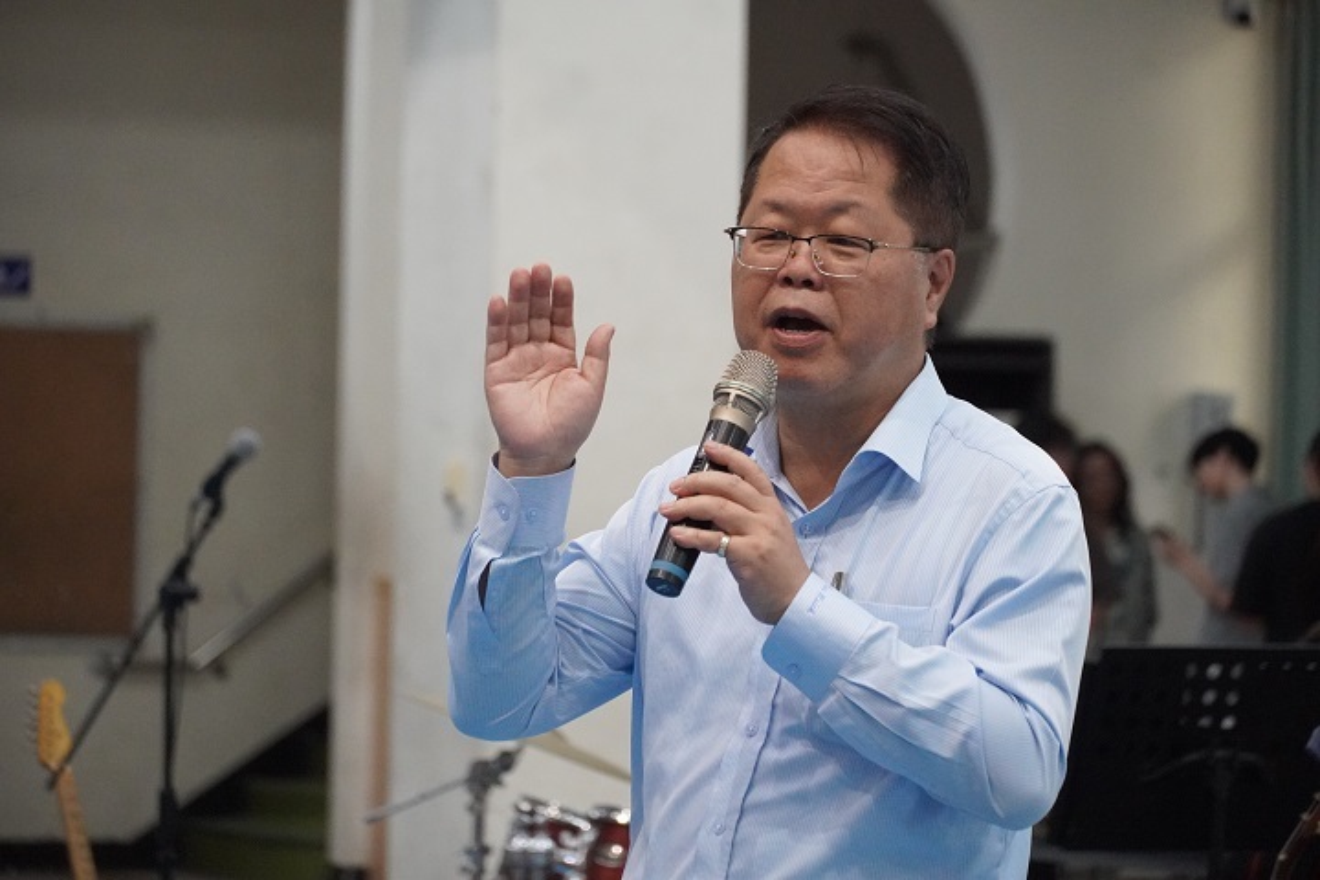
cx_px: 660
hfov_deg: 10.2
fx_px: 7424
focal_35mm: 202
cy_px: 440
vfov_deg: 6.8
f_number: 5.6
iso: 6400
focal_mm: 135
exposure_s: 1/200
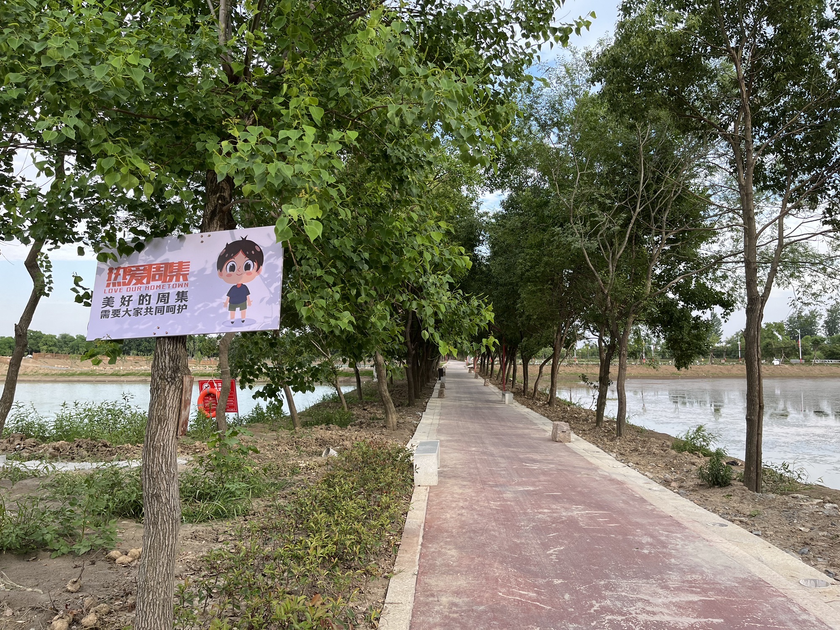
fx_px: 631
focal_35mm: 26
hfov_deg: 67.3
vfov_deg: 53.1
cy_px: 315
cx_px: 420
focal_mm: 5.1
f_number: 1.6
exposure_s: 1/513
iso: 50
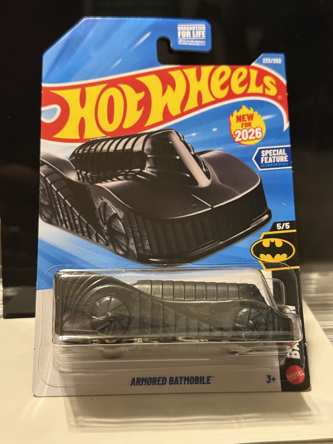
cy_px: 222
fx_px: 616
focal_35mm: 48
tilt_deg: -14.5
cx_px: 166
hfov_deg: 30.3
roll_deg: -0.7
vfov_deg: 39.7
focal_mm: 6.76
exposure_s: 1/37
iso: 500
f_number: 1.78
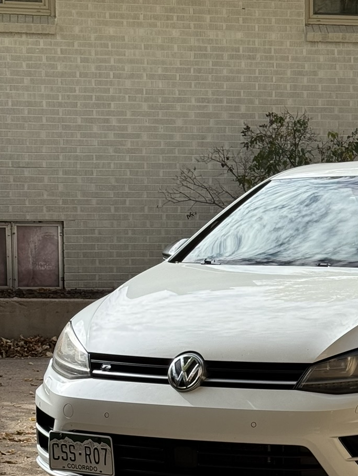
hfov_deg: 13.5
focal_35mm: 108
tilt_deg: -6.1
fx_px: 1489
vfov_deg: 18.1
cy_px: 354
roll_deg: -0.3
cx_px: 368
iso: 64
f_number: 1.78
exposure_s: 1/2415
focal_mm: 6.76
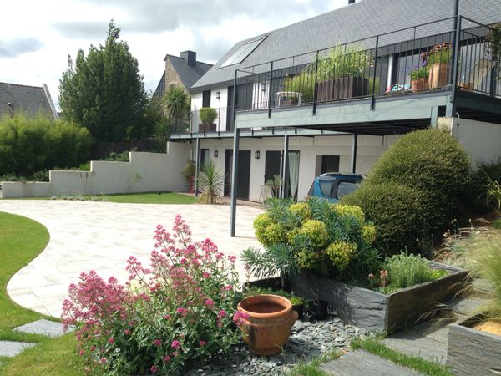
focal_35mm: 33
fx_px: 478
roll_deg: -2.6
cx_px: 250
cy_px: 188
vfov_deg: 42.9
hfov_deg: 55.4
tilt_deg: -6.3
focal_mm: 4.12
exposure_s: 1/1130
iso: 50
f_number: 2.4
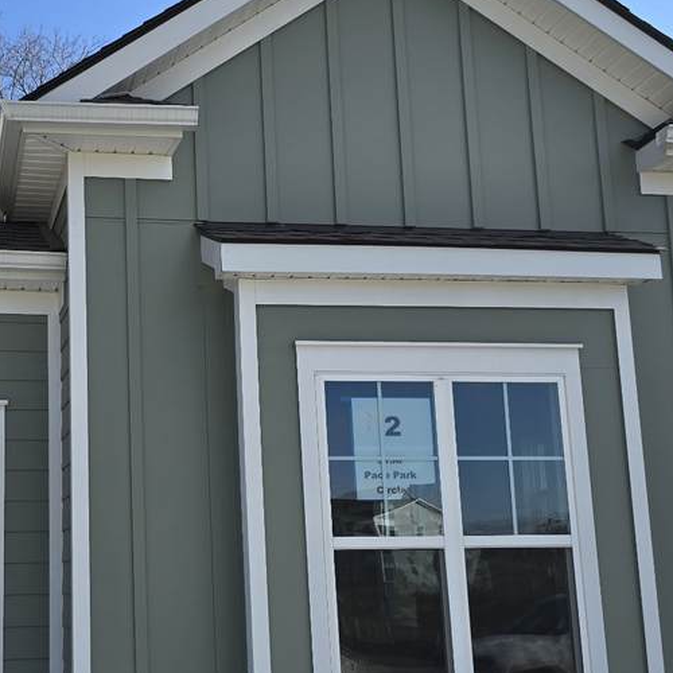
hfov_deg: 31.8
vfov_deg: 32.7
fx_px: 1144
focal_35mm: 52
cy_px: 401
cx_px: 125
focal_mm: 6.3
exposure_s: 1/719
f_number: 1.7
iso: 12
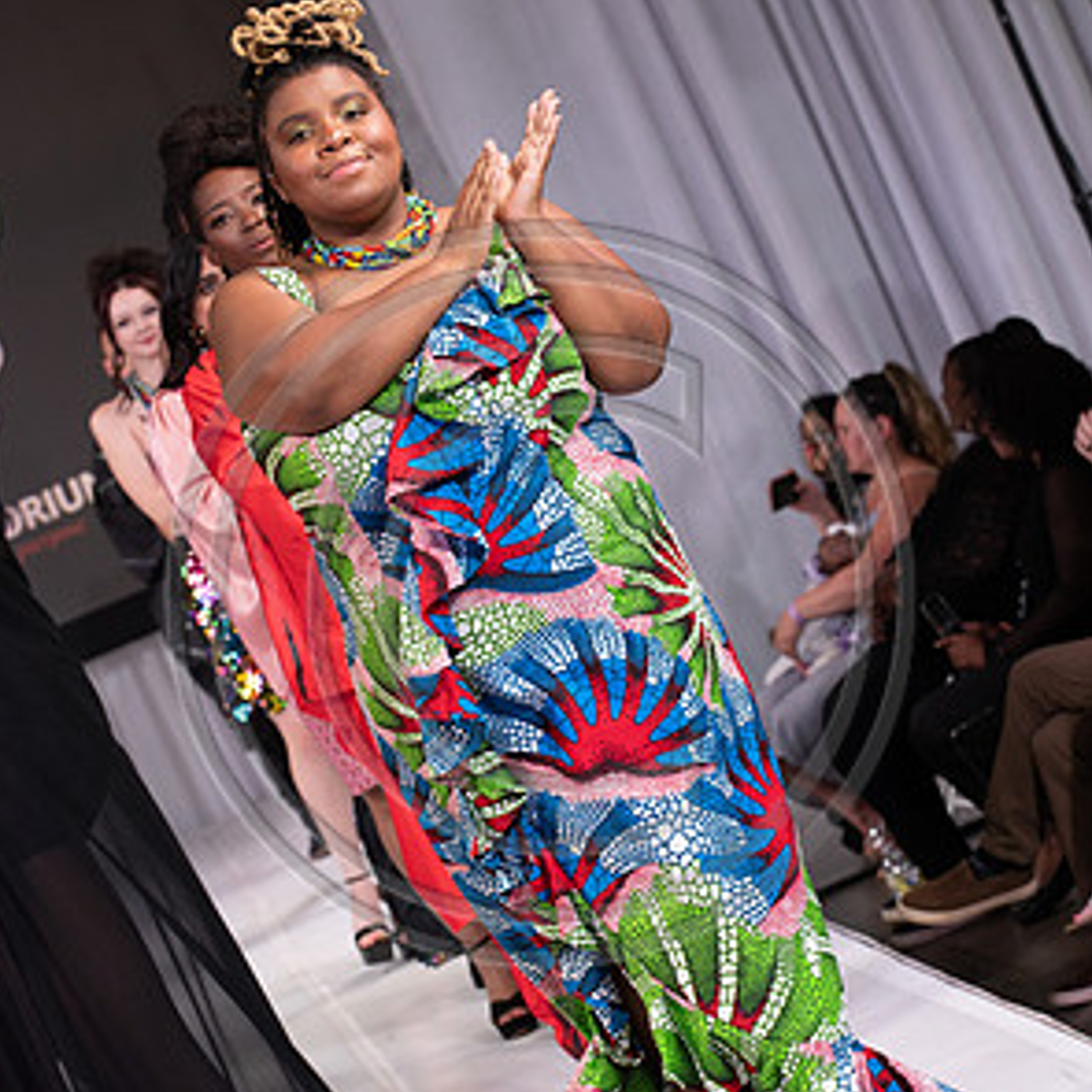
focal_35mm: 119
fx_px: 4247
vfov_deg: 14.6
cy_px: 592
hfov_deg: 14.7
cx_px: 542
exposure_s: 1/400
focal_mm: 92
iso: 2000
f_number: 5.6
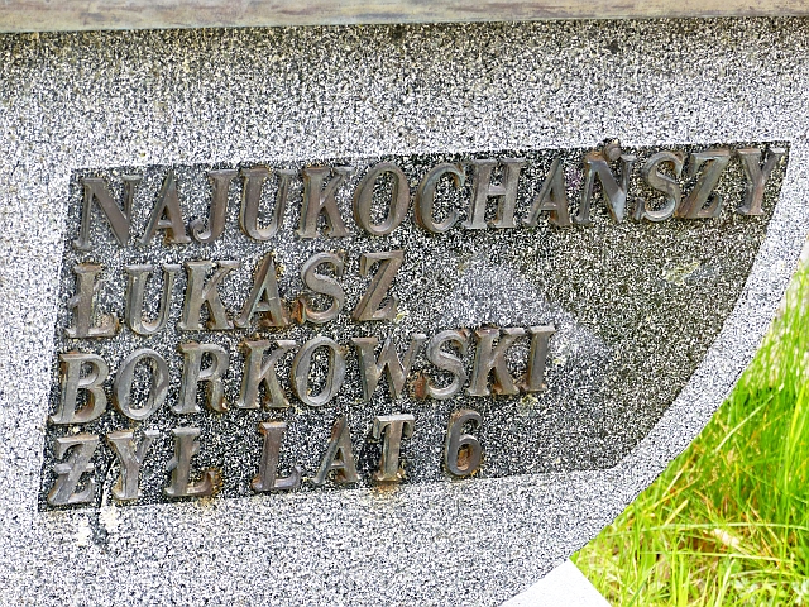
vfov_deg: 9.6
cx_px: 404
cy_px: 304
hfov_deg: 12.7
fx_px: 3622
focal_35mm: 155
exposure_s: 1/125
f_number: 3.5
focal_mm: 27.8
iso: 100
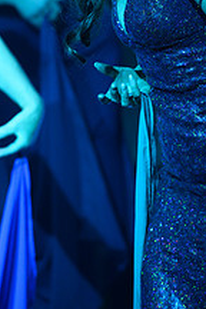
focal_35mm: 407
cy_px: 3
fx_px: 3493
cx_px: 122
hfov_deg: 3.4
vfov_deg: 5.1
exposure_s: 1/160
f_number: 3.5
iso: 1250
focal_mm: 195
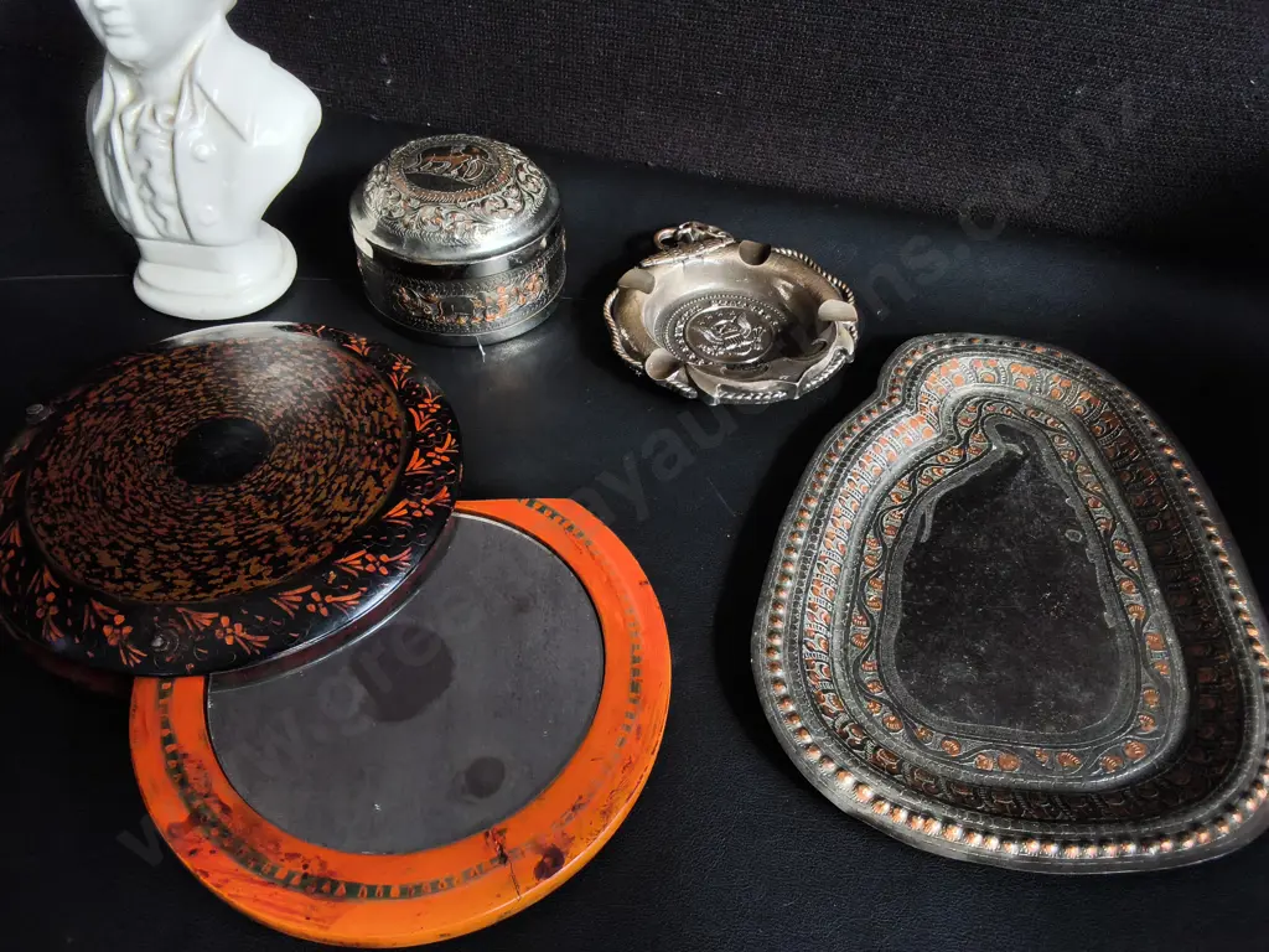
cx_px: 634
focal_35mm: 27
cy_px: 476
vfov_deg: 51.4
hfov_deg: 65.3
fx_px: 990
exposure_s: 1/120
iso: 100
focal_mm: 2.87
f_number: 2
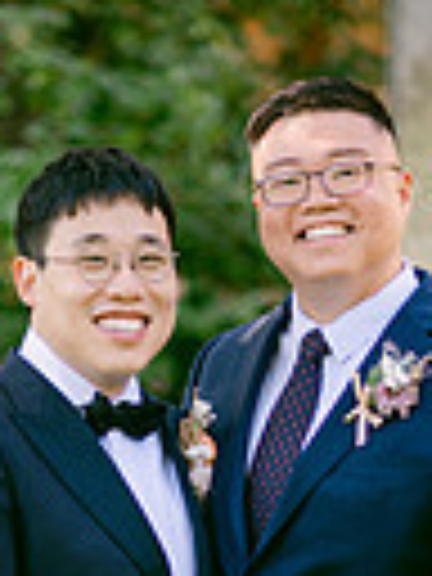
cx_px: 176
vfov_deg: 6.8
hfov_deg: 5.2
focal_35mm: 287
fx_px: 4776
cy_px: 765
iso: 80
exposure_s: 1/400
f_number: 1.8
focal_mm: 85
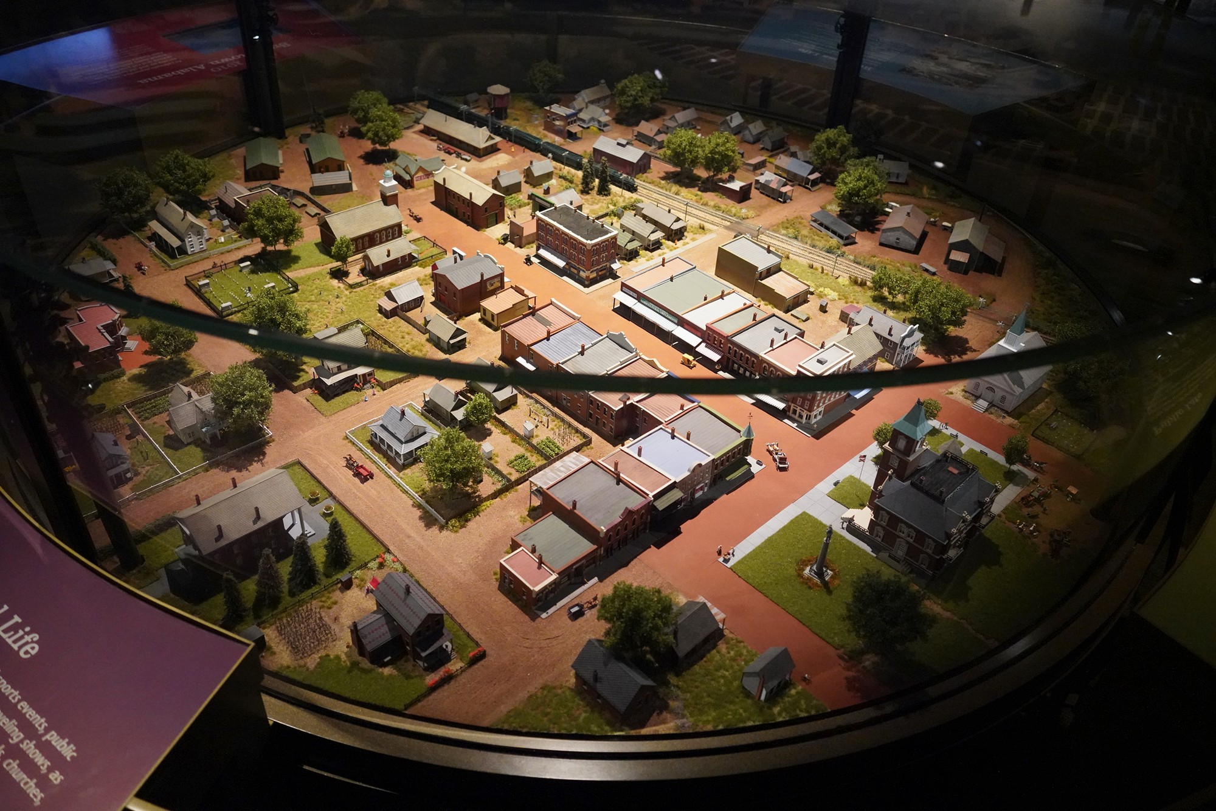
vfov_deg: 46.4
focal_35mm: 28
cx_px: 608
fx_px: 946
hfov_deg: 65.5
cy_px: 406
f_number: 4
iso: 10000
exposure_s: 1/100
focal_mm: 28
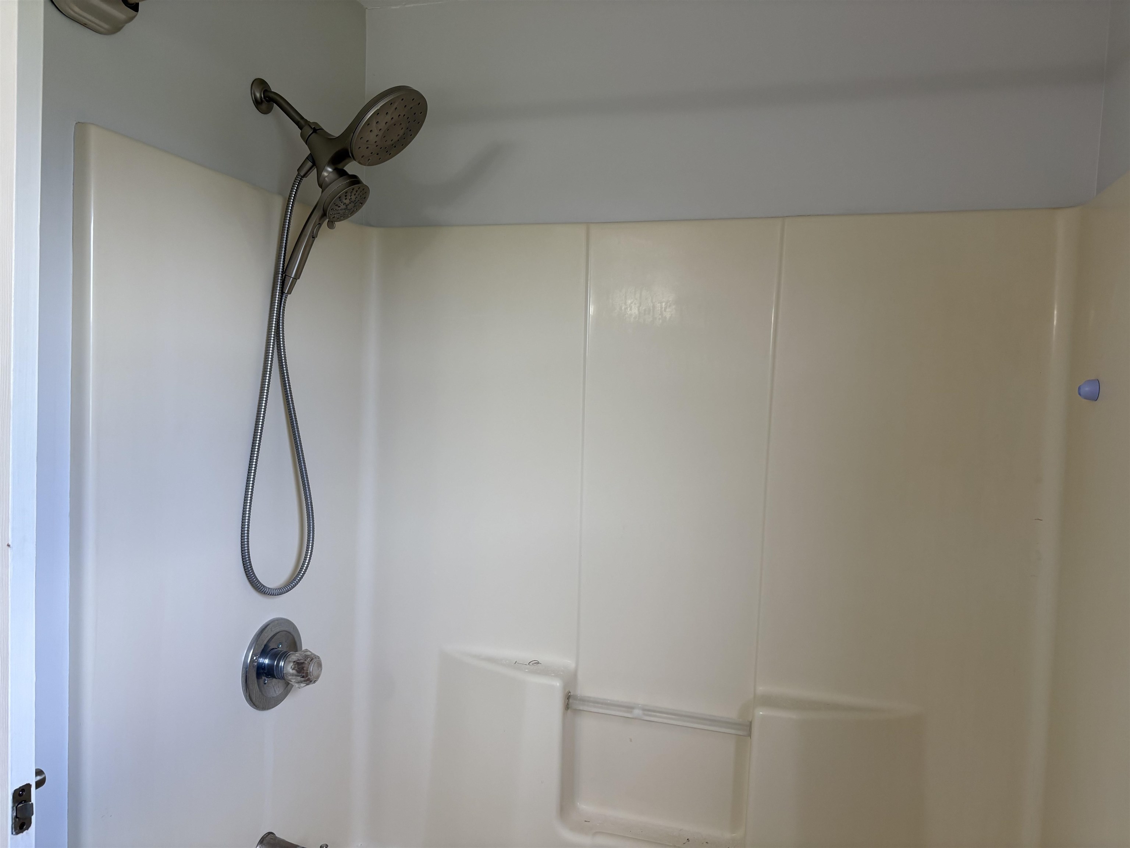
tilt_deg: -1.9
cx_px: 565
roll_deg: -2.0
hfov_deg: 67.3
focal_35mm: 26
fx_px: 849
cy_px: 424
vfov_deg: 53.1
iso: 100
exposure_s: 1/120
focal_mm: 5.96
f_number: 1.6
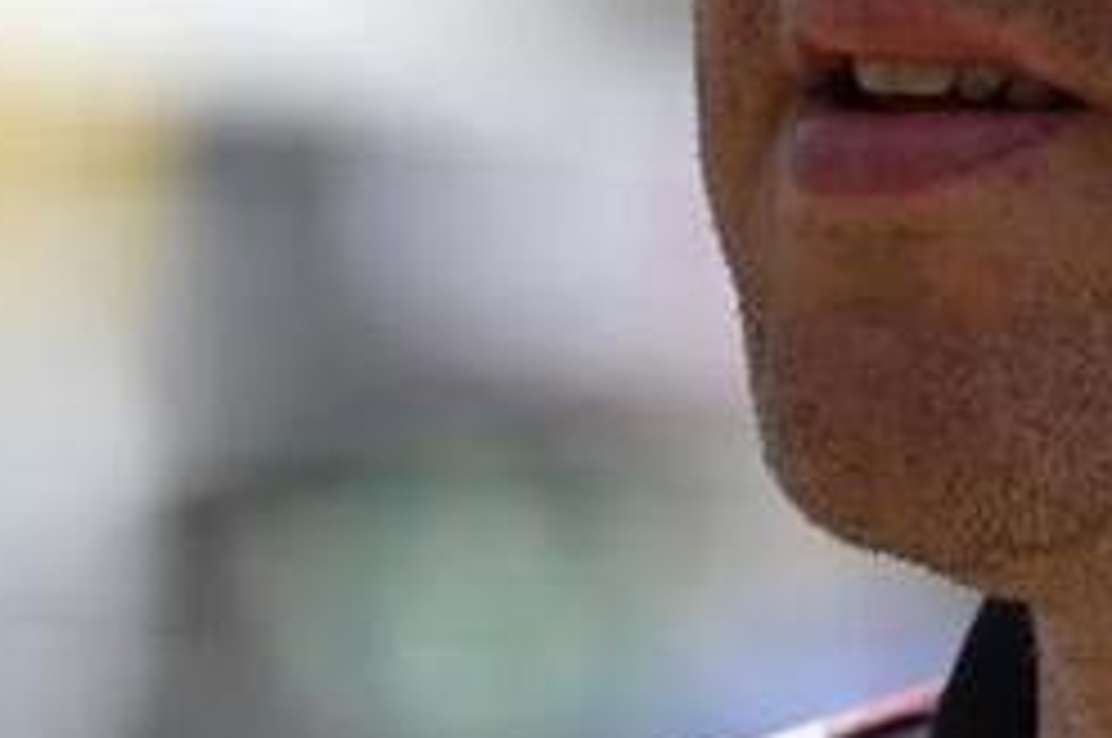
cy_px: -56
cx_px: 1625
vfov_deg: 1.3
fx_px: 33439
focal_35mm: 1084
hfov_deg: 1.9
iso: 400
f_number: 5.6
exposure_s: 1/2000
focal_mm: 270
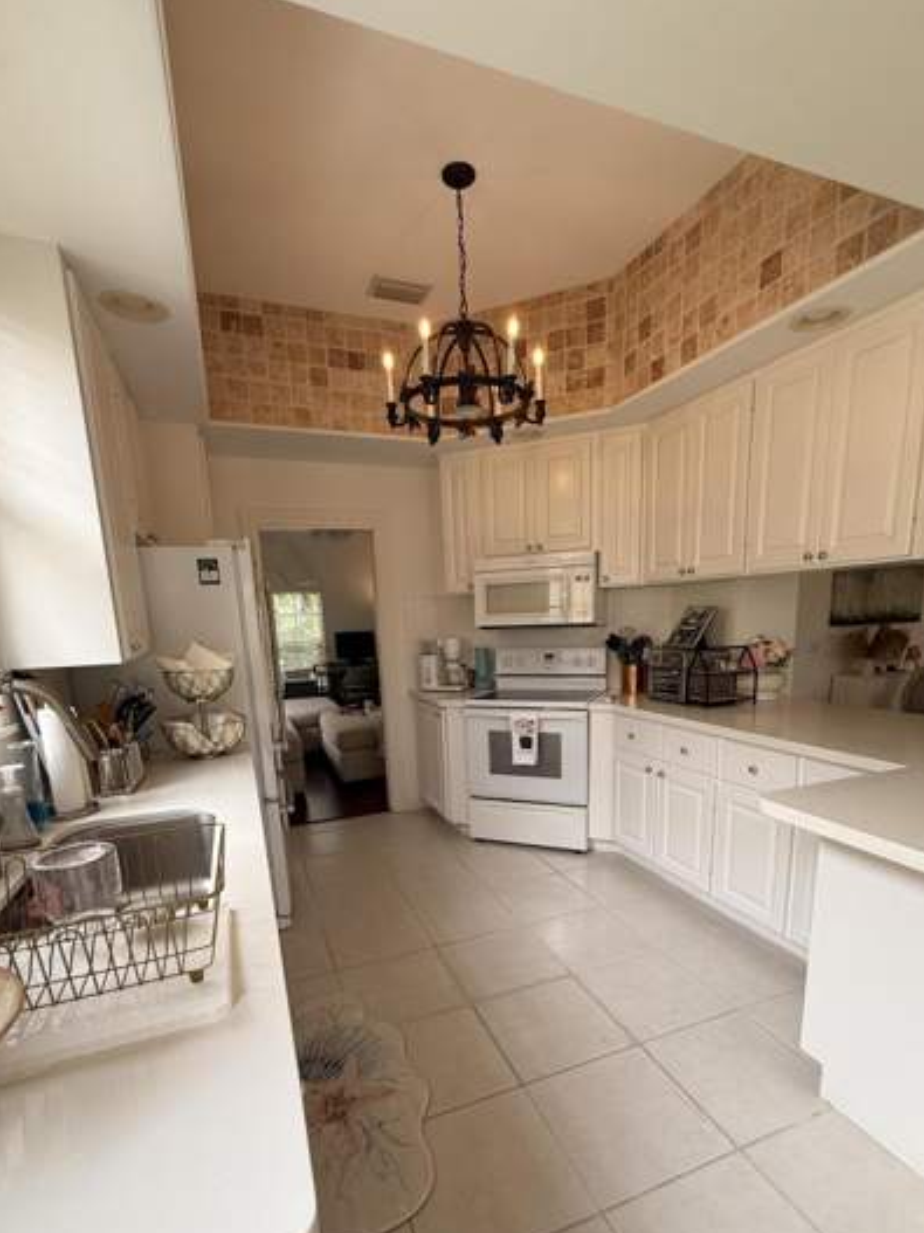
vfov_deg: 89.8
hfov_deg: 74.7
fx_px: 605
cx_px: 475
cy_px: 742
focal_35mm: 17
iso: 64
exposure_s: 1/120
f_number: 2.2
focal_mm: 2.22
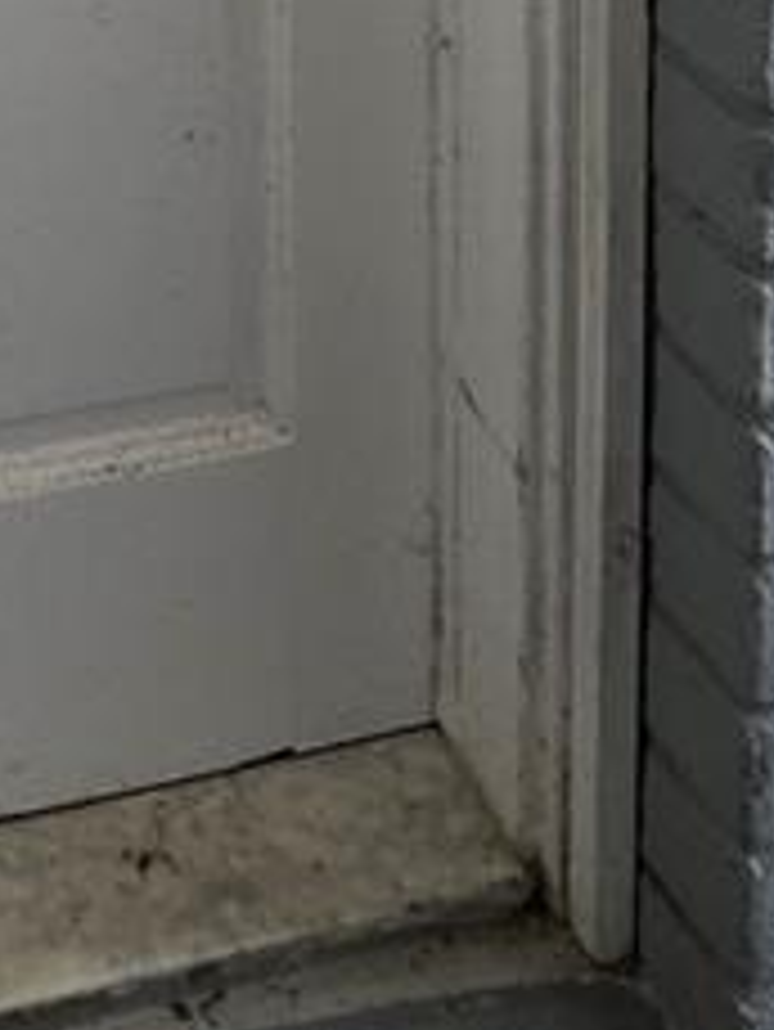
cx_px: -302
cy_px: -954
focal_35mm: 68
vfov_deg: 19.2
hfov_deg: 19.5
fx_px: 2025
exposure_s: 1/359
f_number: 1.9
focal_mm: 2.2
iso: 400
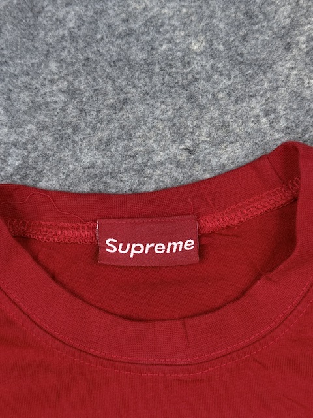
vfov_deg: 39.7
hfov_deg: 30.3
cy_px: 209
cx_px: 156
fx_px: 579
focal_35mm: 48
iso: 64
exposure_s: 1/100
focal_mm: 6.76
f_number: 1.78
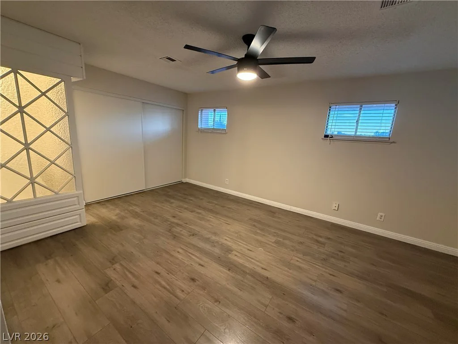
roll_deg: -3.3
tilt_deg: -11.4
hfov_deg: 102.1
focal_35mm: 14
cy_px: 172
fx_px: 185
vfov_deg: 85.7
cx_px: 229
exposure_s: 1/60
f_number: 2.2
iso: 500
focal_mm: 2.22
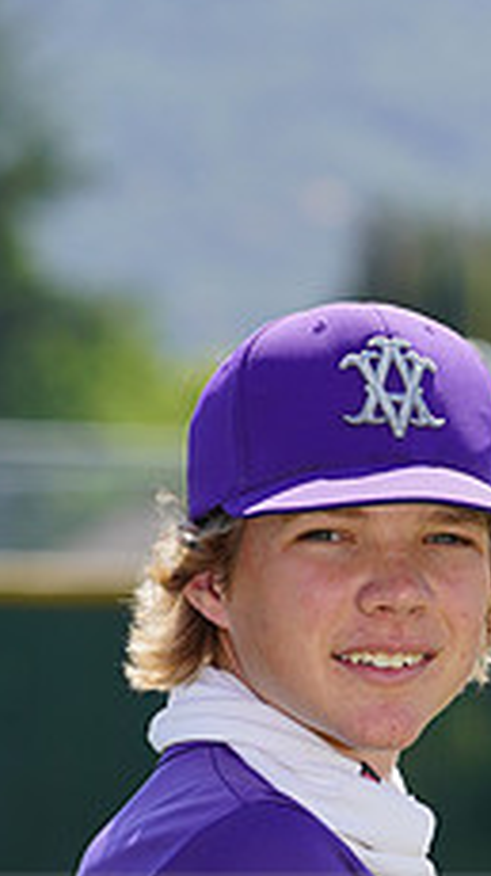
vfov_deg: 3.7
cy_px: 926
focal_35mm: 576
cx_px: 636
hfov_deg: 2.1
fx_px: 13361
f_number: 8
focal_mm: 218
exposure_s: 1/250
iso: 100
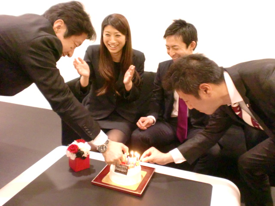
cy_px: 103
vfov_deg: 40.7
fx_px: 278
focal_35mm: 35
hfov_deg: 52.6
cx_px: 138
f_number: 3.1
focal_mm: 6.3
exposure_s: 1/60
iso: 1250
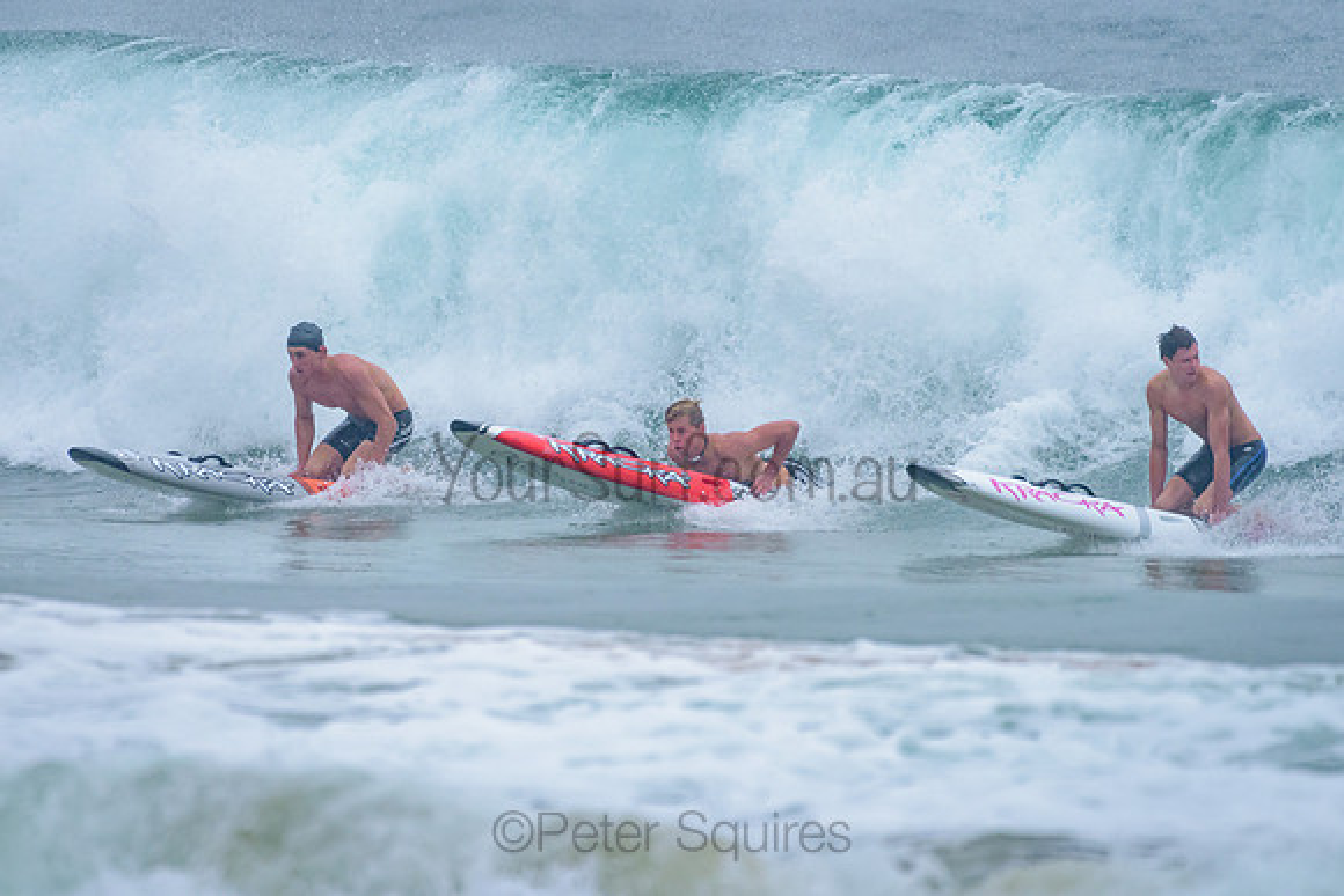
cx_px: 566
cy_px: 380
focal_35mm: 613
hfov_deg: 3.4
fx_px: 22900
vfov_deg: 2.2
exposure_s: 1/1250
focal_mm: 500
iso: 1100
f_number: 5.6
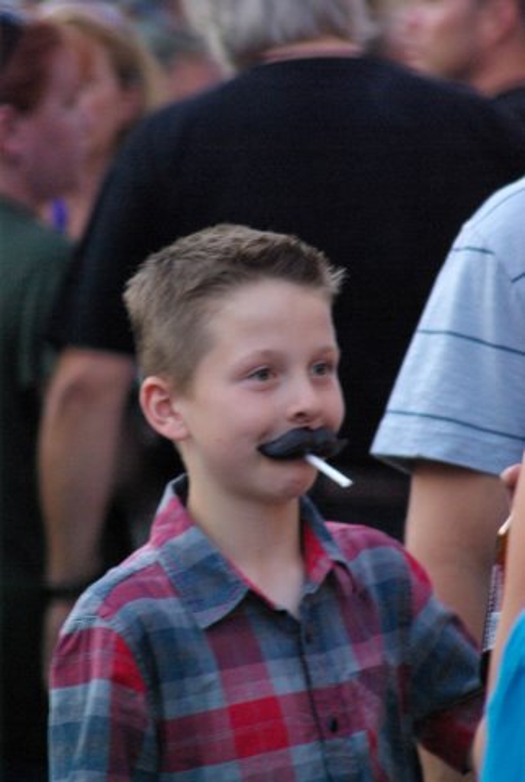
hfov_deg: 4.2
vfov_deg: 6.2
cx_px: 262
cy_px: 391
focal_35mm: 330
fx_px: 7187
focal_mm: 220
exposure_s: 1/90
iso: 1600
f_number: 5.6
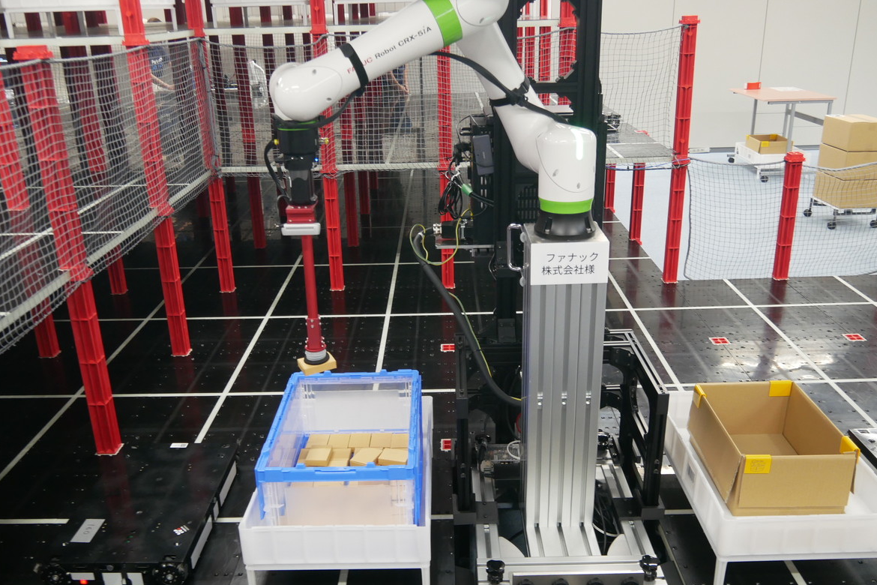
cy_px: 313
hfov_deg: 58.7
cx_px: 433
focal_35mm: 32
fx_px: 779
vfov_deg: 41.1
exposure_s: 1/60
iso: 800
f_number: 3.6
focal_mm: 15
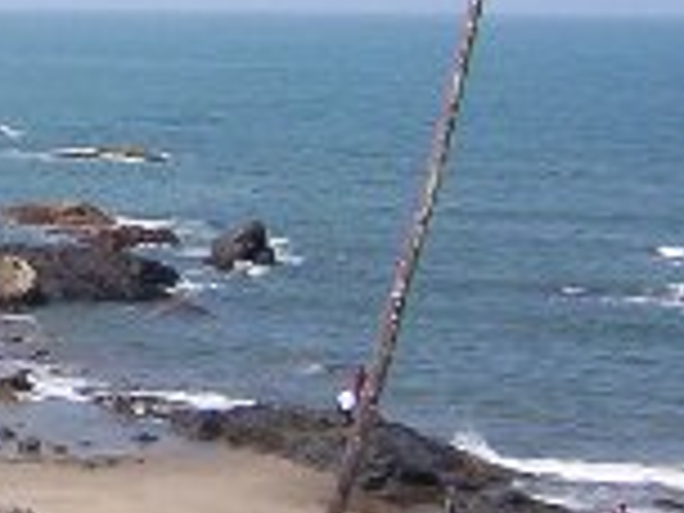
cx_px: -320
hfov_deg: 15.5
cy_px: 99
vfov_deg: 12.5
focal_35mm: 118
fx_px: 2332
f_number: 5.24
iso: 100
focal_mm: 5.54
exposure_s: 1/843
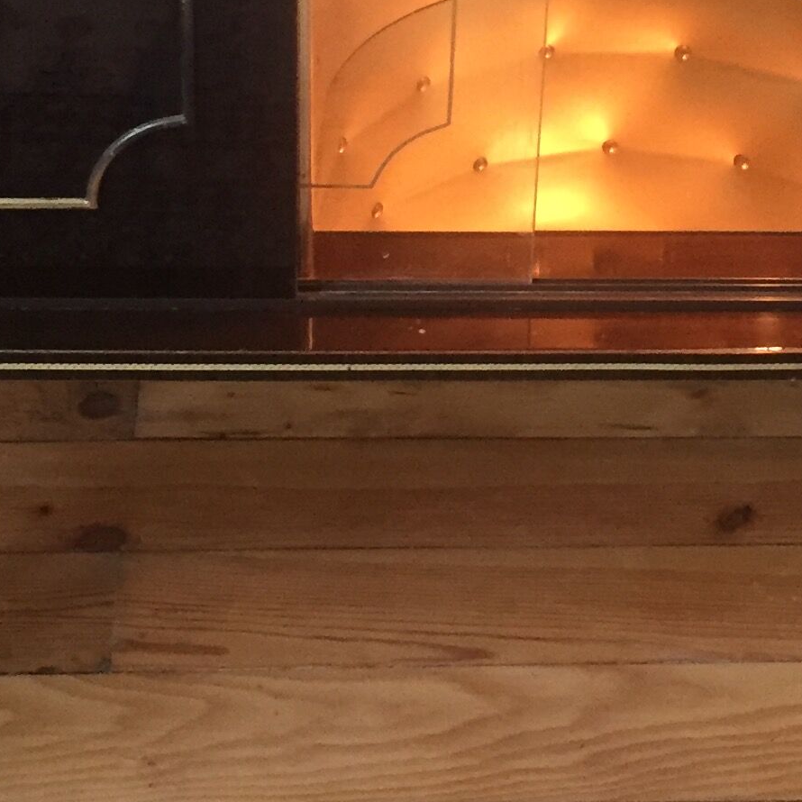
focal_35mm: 94
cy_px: 2
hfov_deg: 18.5
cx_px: 469
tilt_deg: -28.0
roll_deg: -2.5
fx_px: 2464
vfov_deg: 18.0
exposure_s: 1/33
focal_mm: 4.15
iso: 250
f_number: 2.2
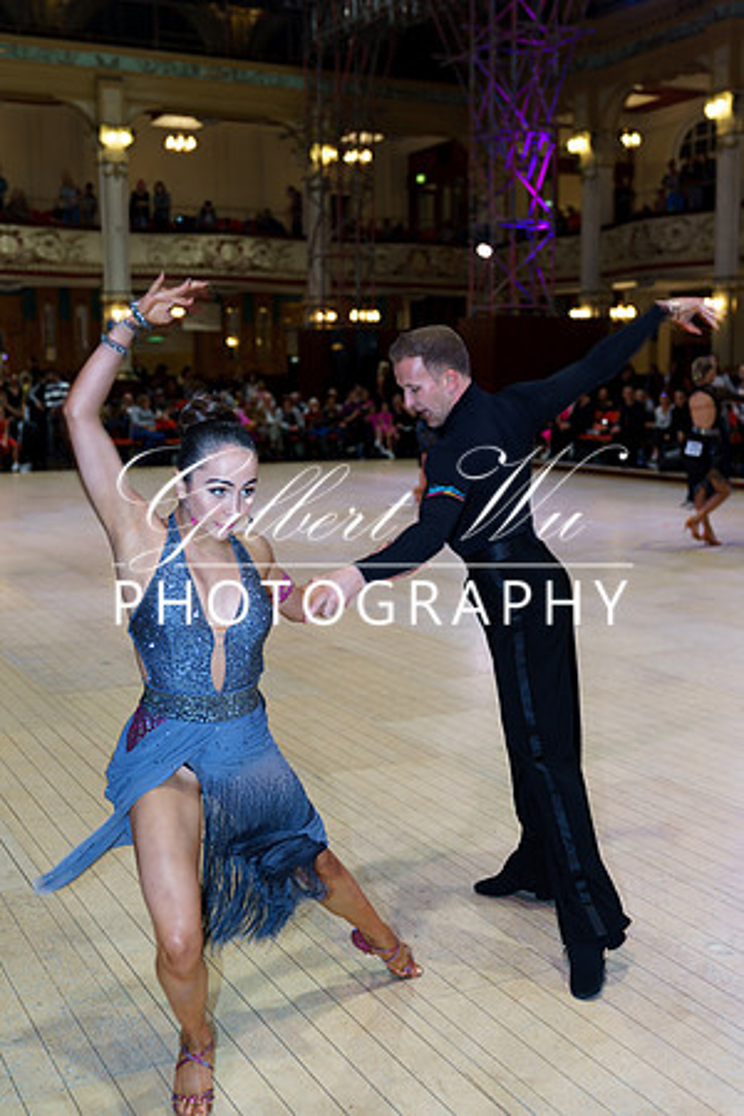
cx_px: 372
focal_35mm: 41
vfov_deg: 47.4
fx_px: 1271
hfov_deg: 32.6
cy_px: 558
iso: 200
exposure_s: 1/60
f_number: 2.8
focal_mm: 41
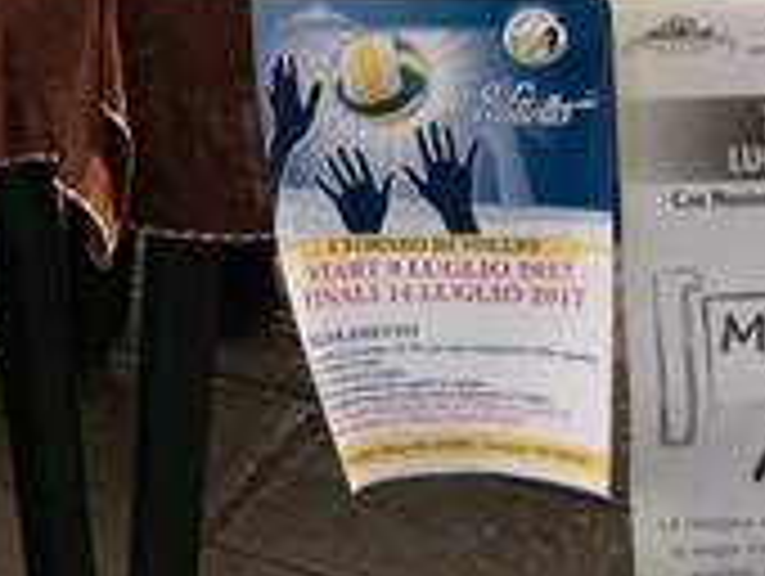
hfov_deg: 15.7
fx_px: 2412
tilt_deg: -6.4
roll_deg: +2.1
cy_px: -418
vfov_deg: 12.6
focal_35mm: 109
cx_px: -567
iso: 40
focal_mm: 4.15
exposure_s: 1/100
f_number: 2.2
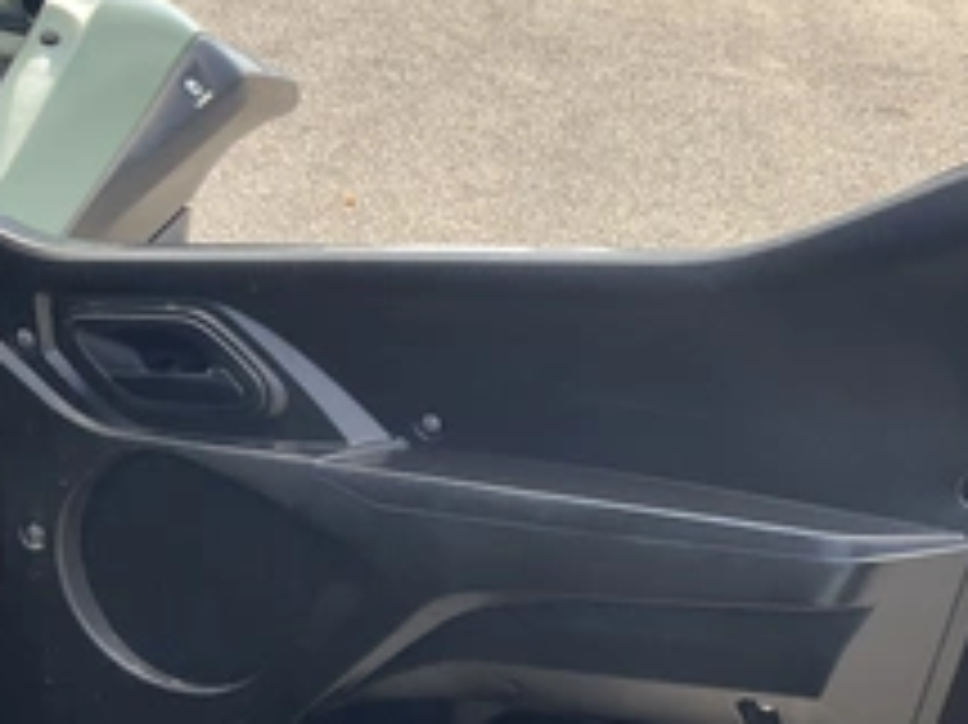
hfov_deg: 35.3
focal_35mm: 54
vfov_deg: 26.6
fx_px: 1509
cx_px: 635
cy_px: 553
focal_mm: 3
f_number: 1.8
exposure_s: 1/253
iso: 25
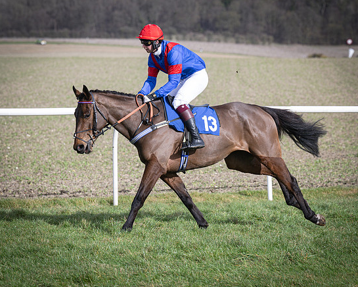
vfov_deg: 7.8
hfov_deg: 9.7
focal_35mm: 199
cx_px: 135
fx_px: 2108
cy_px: 209
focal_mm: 115
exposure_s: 1/2000
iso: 200
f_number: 4
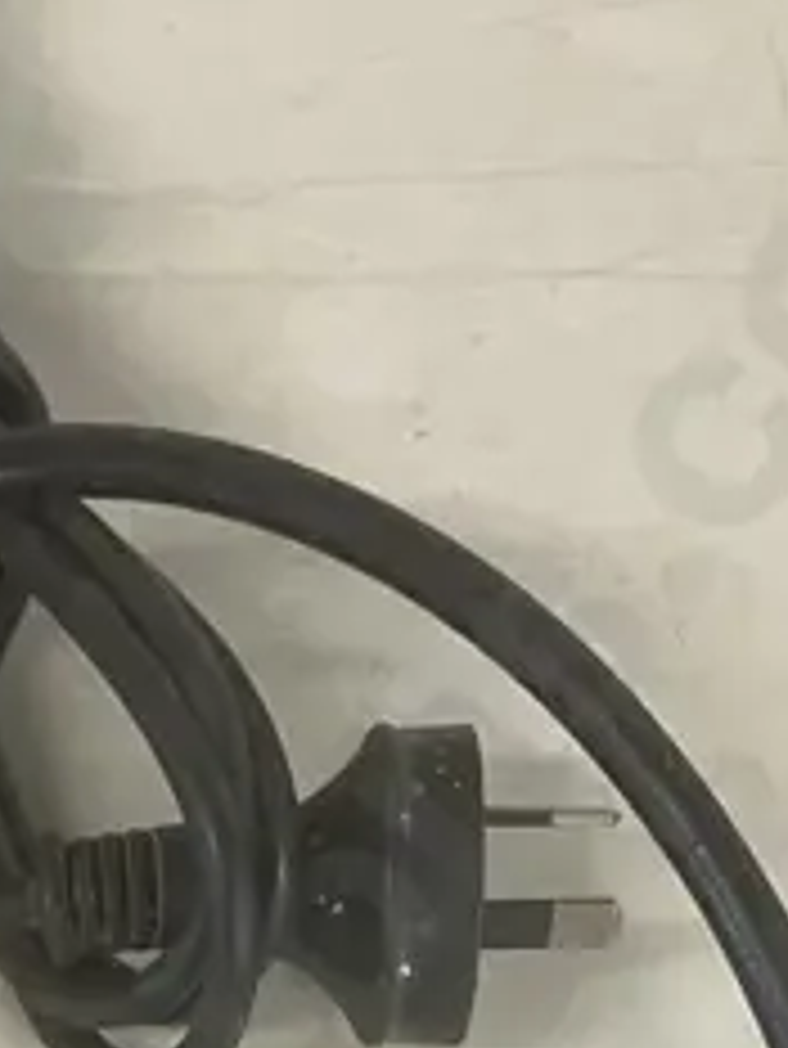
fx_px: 3730
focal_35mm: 123
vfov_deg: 14.6
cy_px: 1723
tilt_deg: -73.4
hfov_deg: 11.7
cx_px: -248
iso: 125
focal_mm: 3.99
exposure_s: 1/50
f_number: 1.8
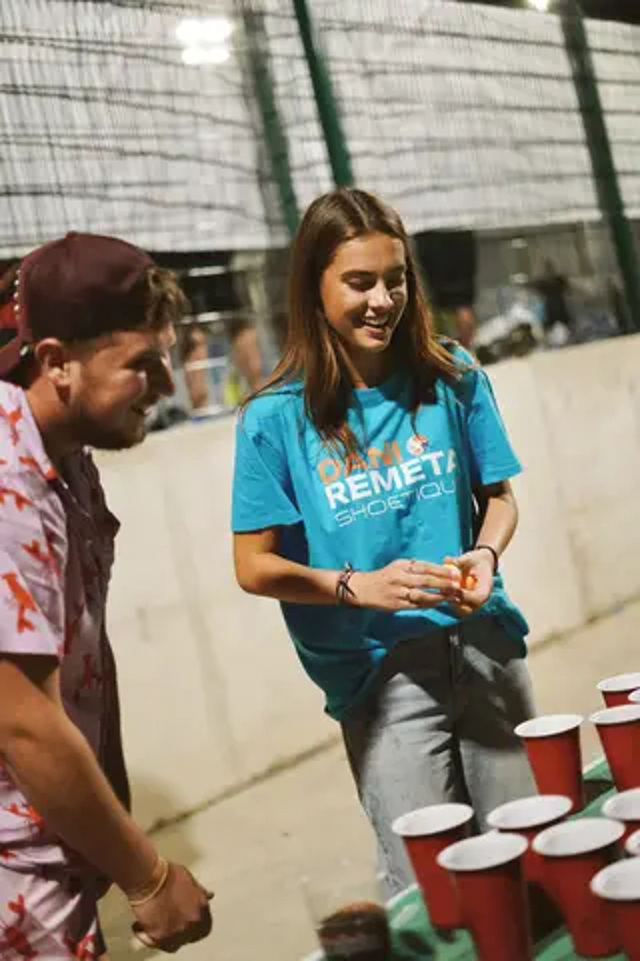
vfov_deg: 39.6
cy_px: 480
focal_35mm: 50
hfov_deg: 27.0
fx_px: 1333
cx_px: 320
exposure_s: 1/400
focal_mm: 50
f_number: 1.8
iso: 6400
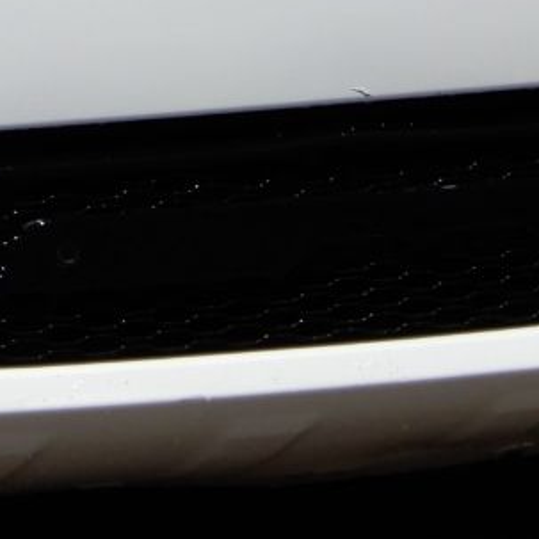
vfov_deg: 4.4
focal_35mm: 397
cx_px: -142
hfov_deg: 4.4
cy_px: -347
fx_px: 6994
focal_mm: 15.2
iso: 80
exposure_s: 1/1000
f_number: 5
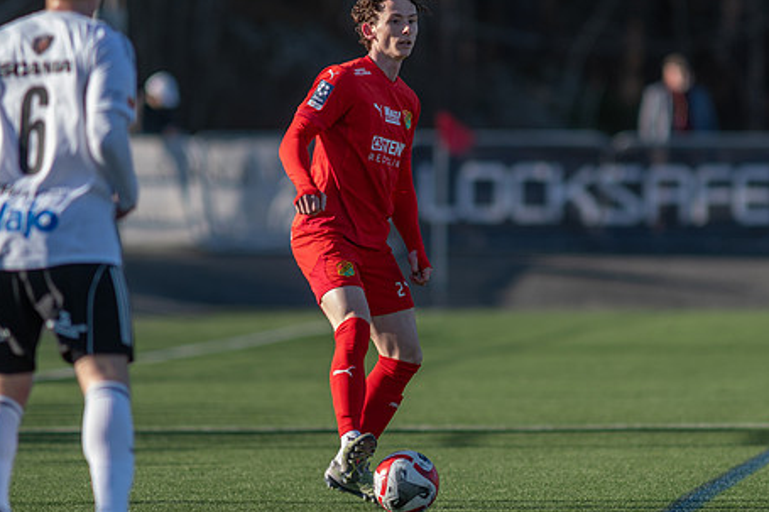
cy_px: 214
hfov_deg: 3.6
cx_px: 401
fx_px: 12256
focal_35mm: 574
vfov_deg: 2.4
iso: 250
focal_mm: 300
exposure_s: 1/1600
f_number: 3.2
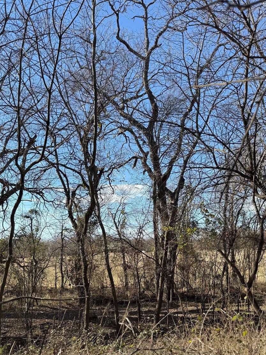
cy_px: 242
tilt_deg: +2.1
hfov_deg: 43.0
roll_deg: +2.0
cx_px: 133
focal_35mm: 33
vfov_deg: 54.0
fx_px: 338
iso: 80
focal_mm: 6.76
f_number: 1.78
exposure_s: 1/1653
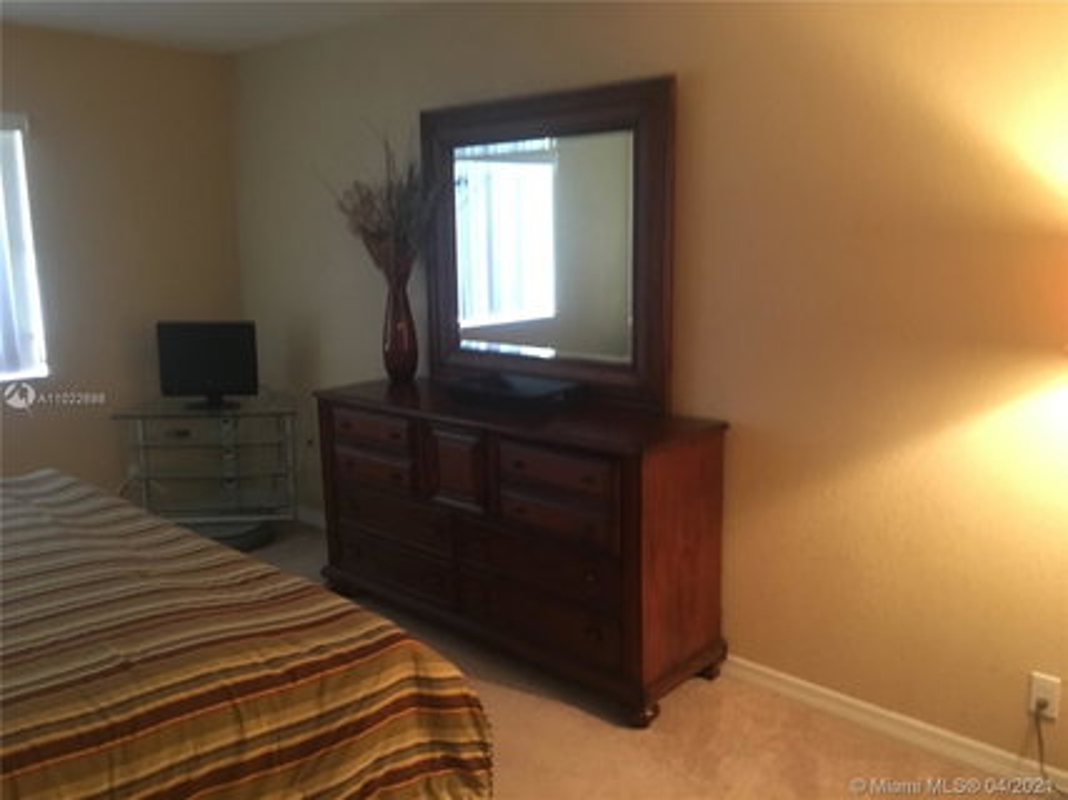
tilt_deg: -6.1
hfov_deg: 61.7
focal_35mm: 29
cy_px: 400
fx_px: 894
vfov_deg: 48.2
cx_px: 534
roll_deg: -1.1
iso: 200
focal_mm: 4.15
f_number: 2.2
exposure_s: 1/15
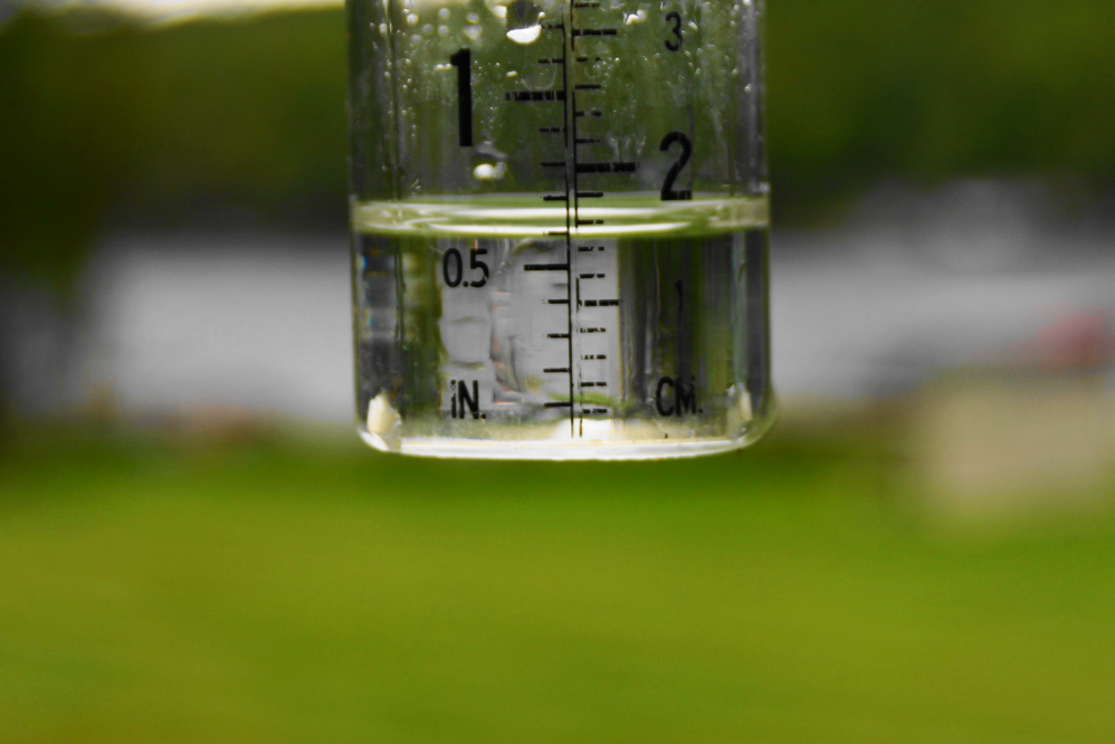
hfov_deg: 29.9
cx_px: 558
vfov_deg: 20.2
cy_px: 372
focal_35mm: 68
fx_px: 2091
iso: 100
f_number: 5
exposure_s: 1/80
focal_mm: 45
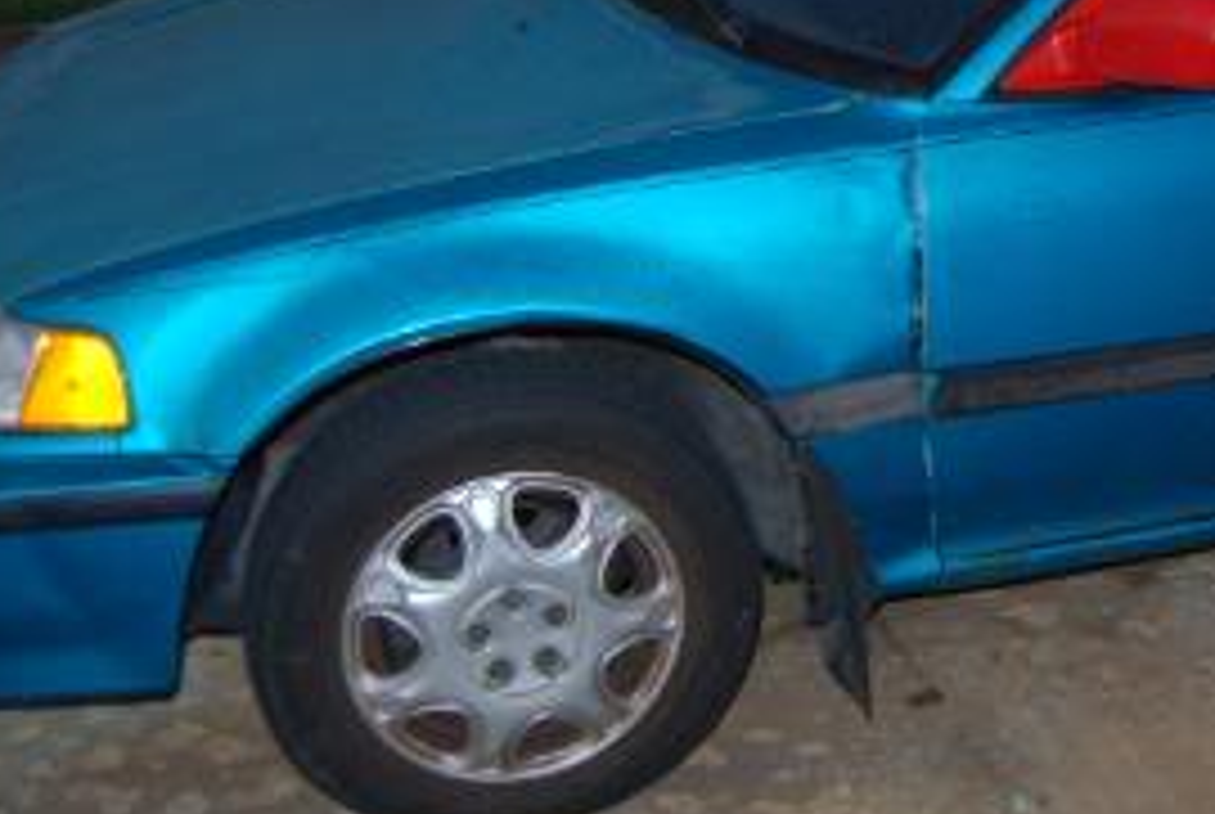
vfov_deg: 20.8
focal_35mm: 64
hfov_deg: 30.0
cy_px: 72
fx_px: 2164
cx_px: 1102
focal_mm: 18
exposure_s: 1/60
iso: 200
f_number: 3.5
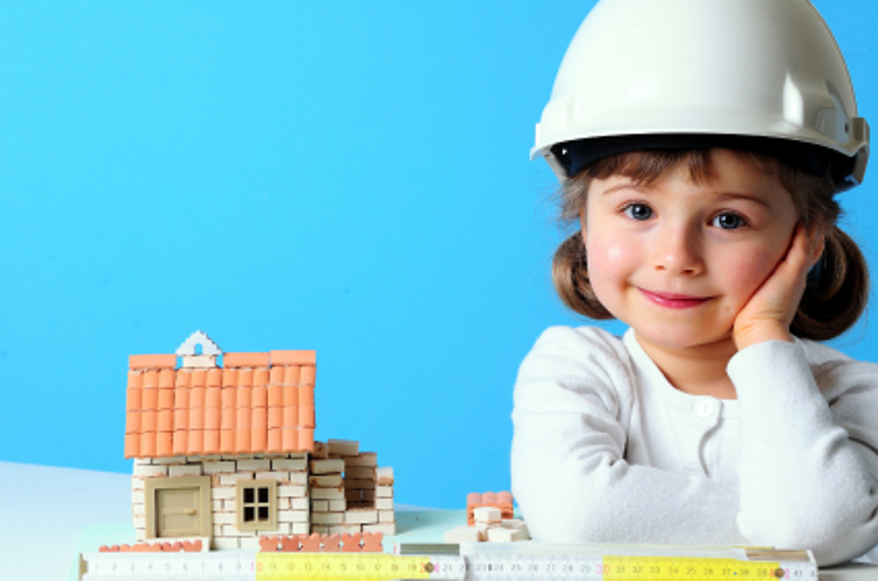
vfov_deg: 9.1
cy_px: 290
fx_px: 3650
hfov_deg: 13.7
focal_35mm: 150
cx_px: 439
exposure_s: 1/200
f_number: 9
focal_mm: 100
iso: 200
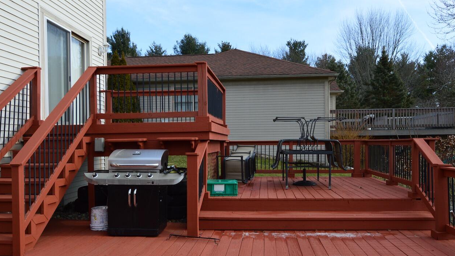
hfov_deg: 66.1
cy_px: 147
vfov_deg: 40.1
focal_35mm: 29
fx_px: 350
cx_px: 232
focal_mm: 18
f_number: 10
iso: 400
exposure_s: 1/200
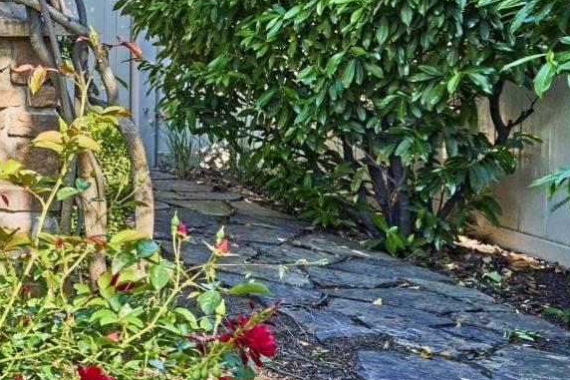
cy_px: 4
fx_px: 1105
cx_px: -400
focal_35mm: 70
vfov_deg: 19.0
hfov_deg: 21.4
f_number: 16
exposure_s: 1/60
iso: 400
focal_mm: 19.5
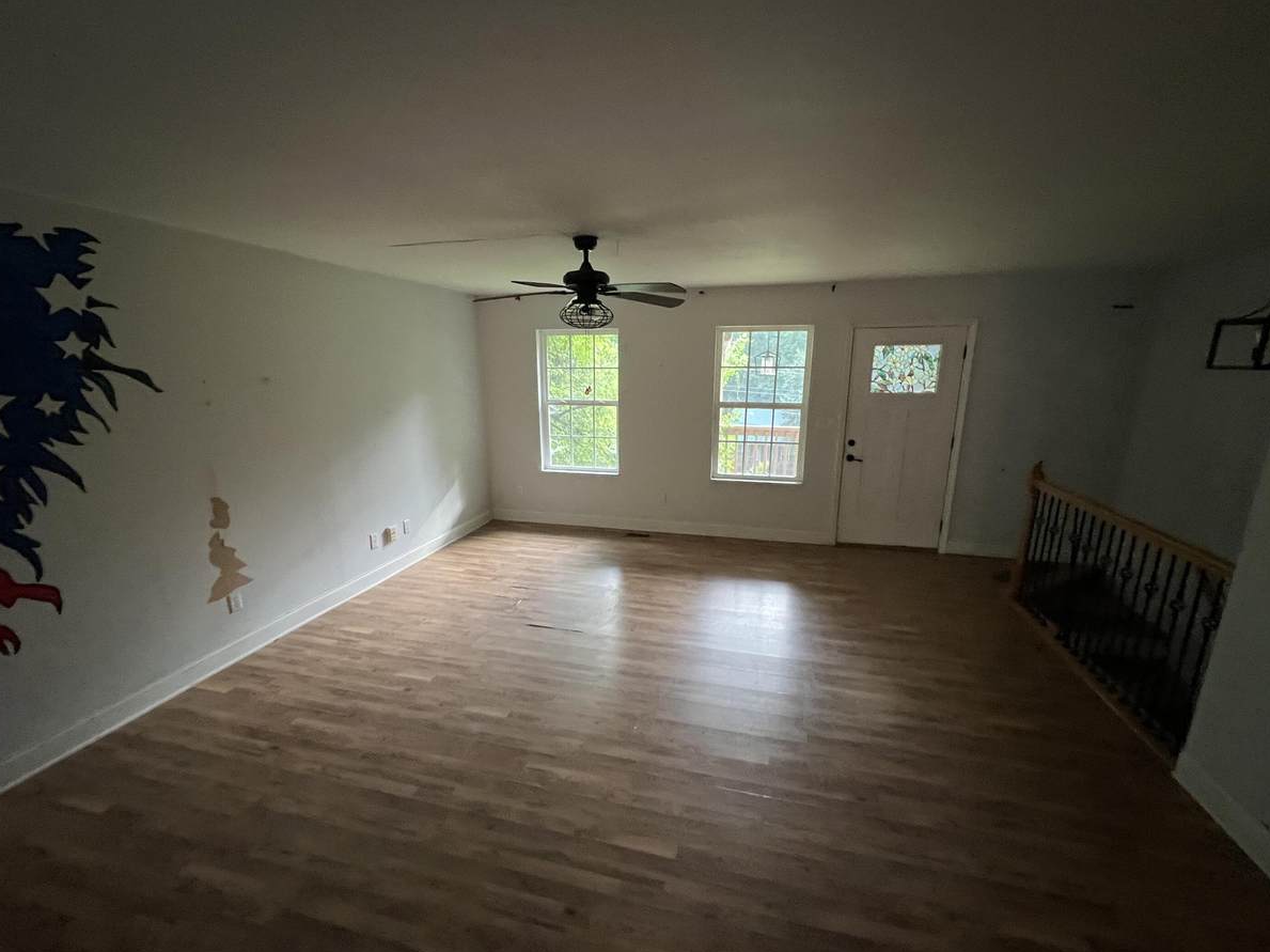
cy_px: 495
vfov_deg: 85.6
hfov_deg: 102.1
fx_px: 513
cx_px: 624
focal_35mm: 14
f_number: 1.8
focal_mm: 1.57
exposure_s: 1/60
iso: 500
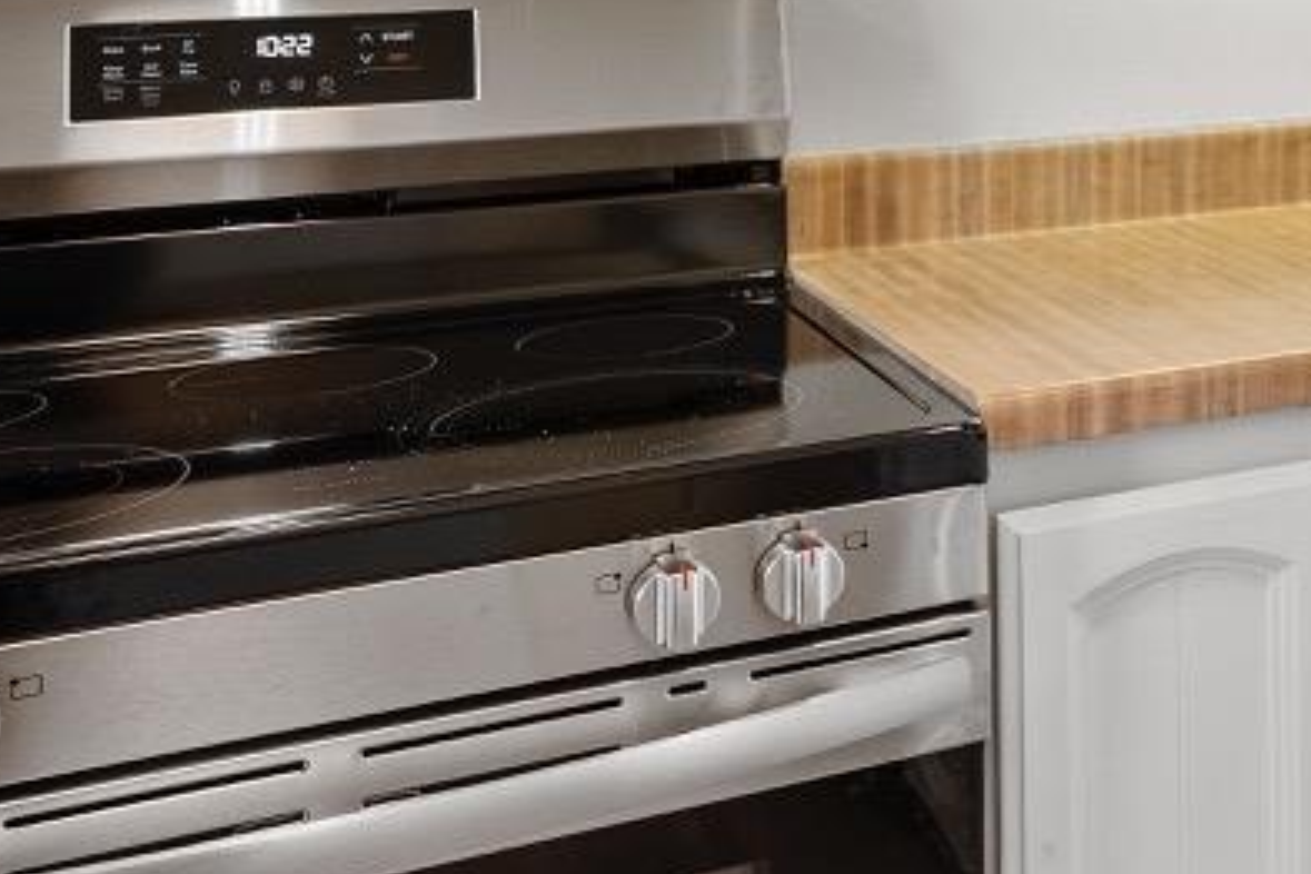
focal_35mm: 61
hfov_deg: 27.5
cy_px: -224
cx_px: 1701
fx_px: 2221
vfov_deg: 20.5
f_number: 4
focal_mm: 16
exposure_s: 1/40
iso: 500
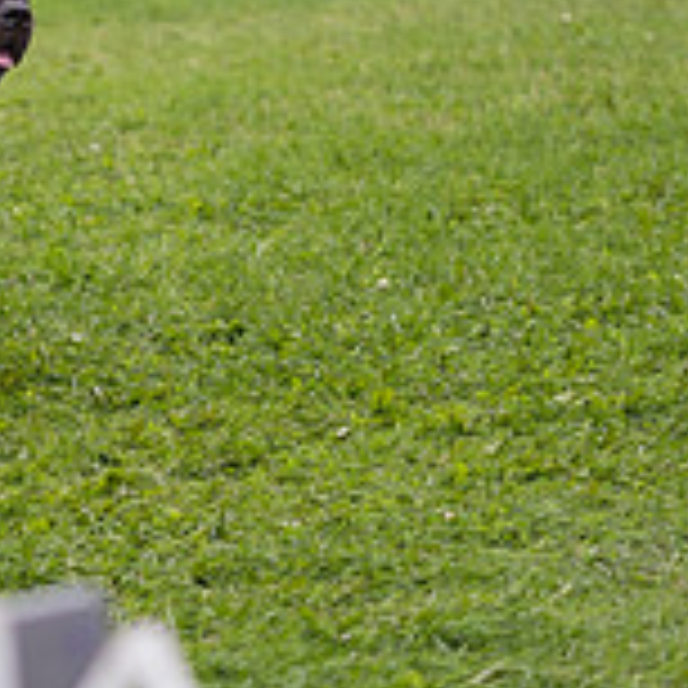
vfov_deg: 6.7
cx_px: -279
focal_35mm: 261
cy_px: -115
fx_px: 5869
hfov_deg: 6.6
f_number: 2.8
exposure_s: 1/1000
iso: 100
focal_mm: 81
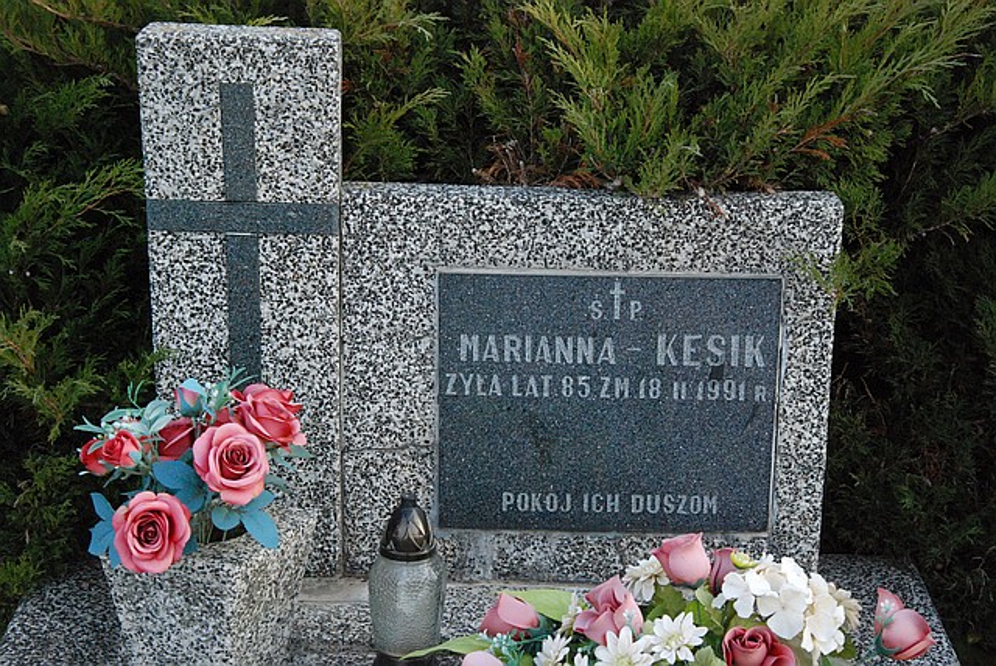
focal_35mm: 78
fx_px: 2160
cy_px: 333
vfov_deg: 17.5
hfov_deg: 26.0
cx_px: 498
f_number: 10
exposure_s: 1/400
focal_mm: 52
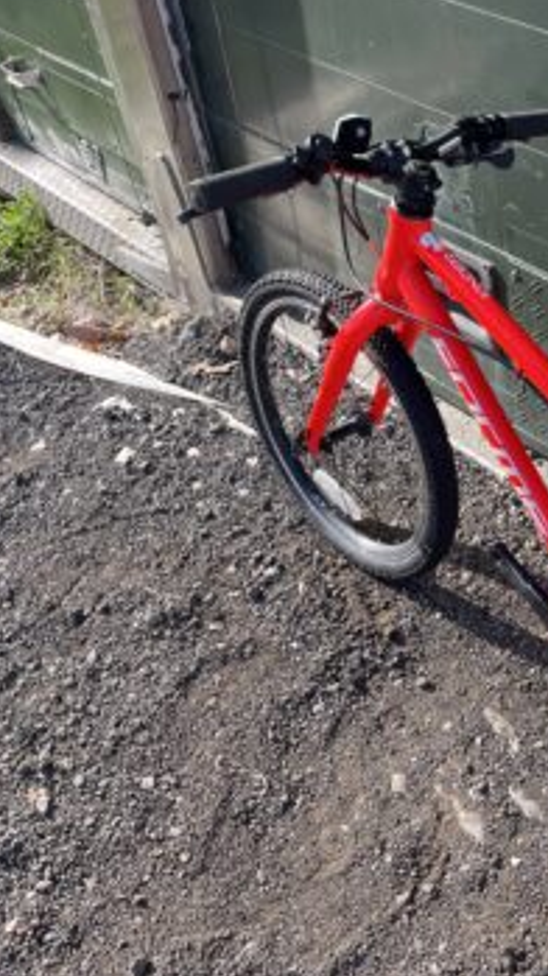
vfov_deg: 51.6
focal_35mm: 39
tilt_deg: -40.4
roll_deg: +0.1
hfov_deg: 27.2
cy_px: 487
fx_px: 1009
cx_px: 637
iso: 50
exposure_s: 1/833
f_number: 1.6
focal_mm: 5.1
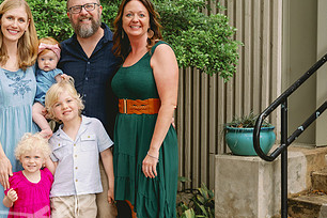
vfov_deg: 15.3
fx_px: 808
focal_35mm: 89
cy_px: 132
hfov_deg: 22.3
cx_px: 29
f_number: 2.8
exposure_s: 1/250
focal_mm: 47
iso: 320
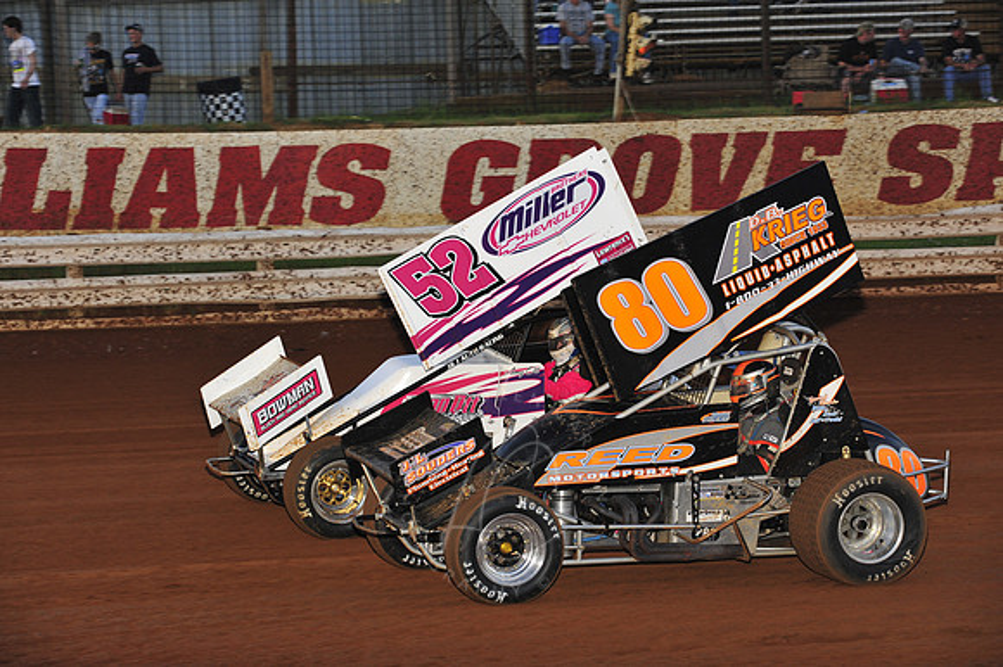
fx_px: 3341
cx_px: 502
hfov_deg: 17.1
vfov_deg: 11.4
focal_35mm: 120
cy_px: 334
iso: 800
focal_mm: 120
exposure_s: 1/320
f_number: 7.1
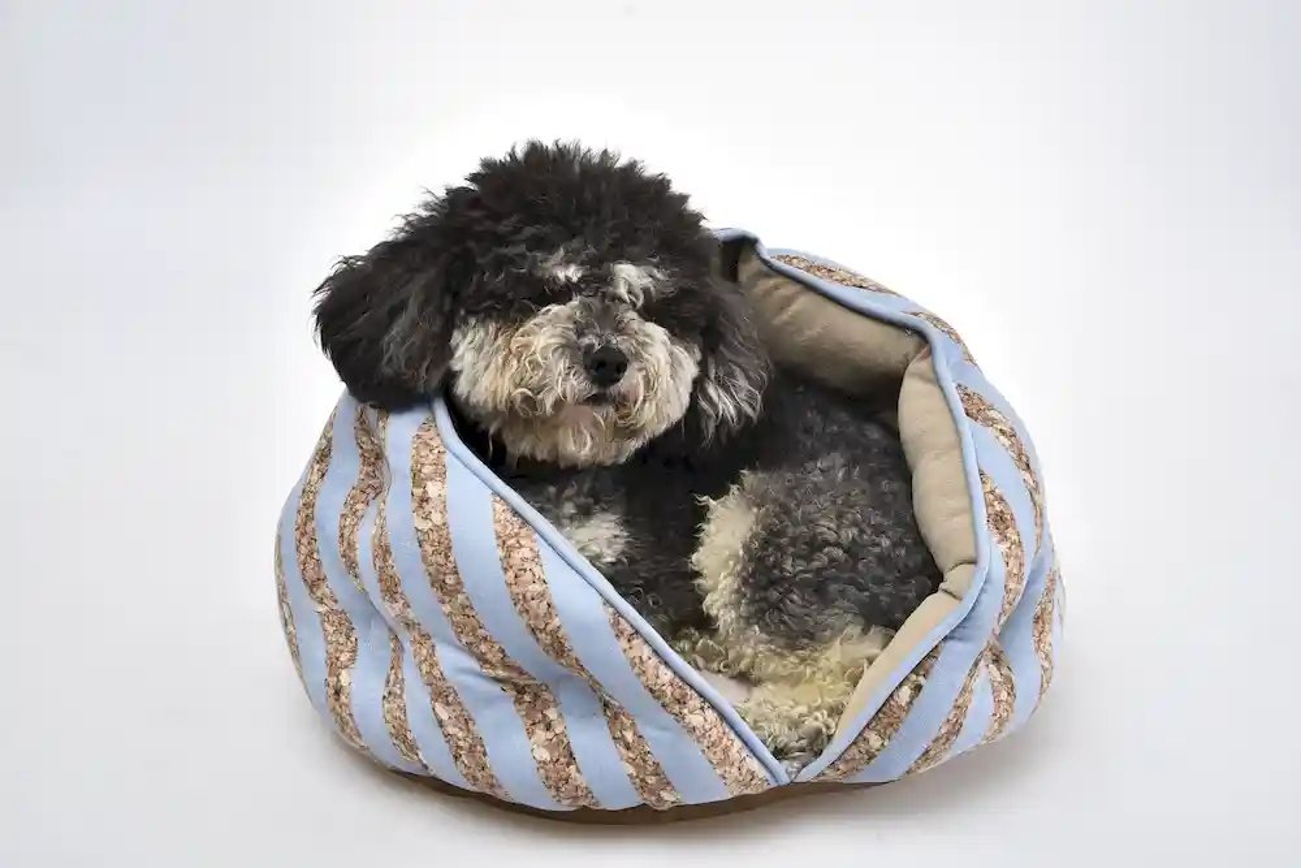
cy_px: 434
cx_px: 650
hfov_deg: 39.6
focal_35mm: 50
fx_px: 1807
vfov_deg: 27.0
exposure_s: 1/125
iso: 250
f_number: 11
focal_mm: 50
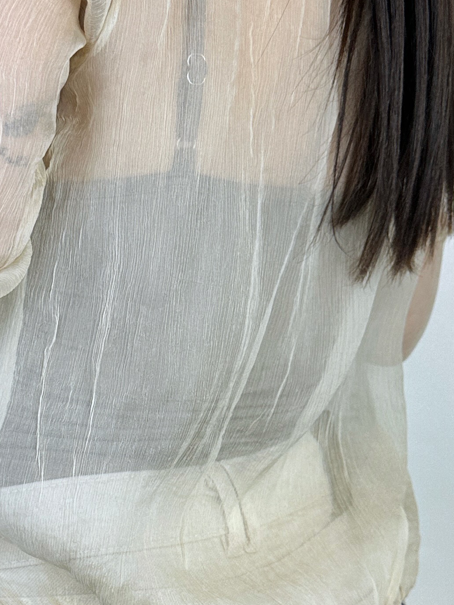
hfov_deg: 28.4
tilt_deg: -6.3
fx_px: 892
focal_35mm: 51
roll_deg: -1.0
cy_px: 241
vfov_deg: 37.3
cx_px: 149
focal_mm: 6.86
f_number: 1.78
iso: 80
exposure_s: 1/407
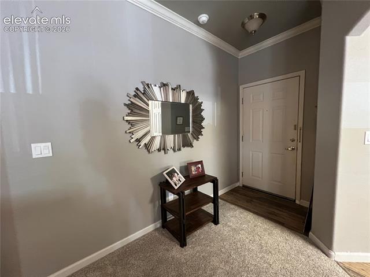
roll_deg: +1.8
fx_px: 139
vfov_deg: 89.8
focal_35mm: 13
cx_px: 185
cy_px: 138
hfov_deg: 106.2
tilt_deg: -4.2
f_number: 1.8
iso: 640
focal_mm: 1.57
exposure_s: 1/60
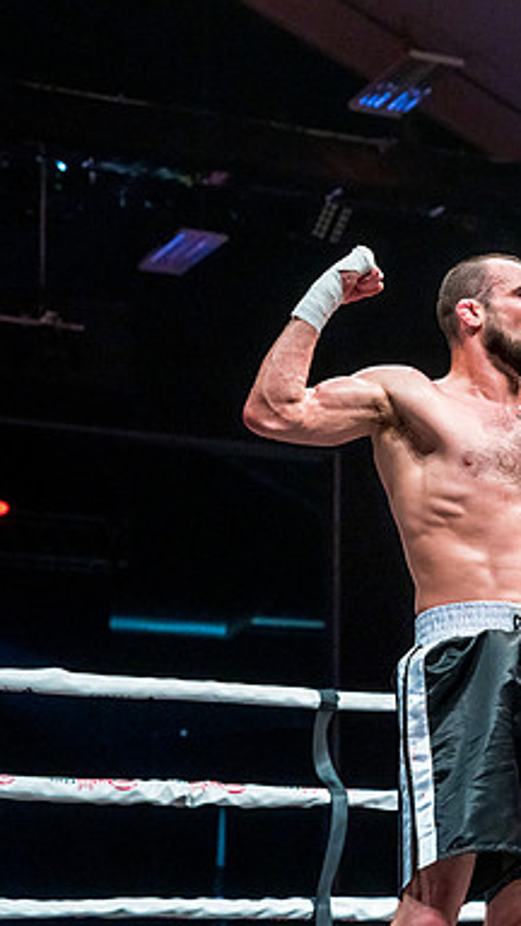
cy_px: 464
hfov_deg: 11.6
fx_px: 2530
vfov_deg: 20.7
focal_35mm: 103
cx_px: 576
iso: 4000
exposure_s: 1/800
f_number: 4
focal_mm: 65
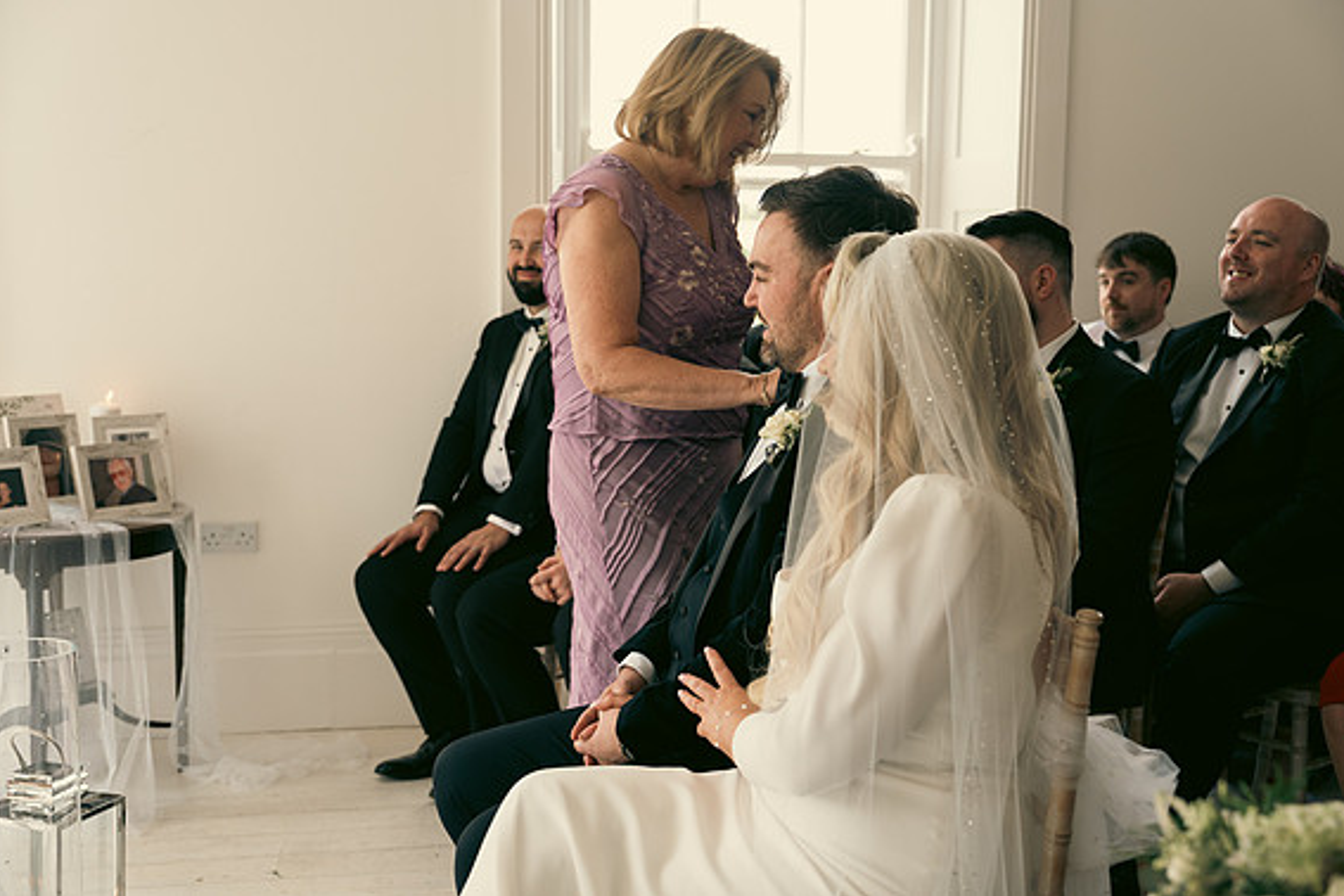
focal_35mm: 45
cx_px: 664
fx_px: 1680
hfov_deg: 43.6
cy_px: 440
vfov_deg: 29.9
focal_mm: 44
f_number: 3.5
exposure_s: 1/160
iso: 160
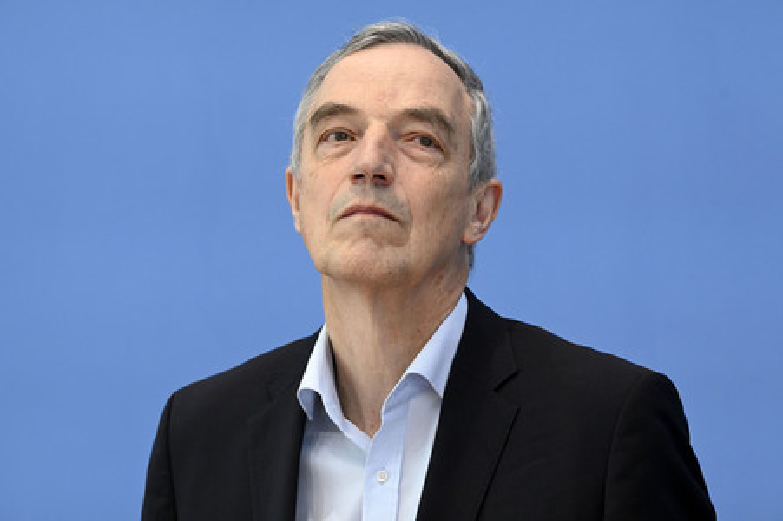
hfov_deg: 12.8
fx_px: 3477
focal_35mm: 160
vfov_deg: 8.6
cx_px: 392
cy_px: 260
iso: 3200
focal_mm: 160
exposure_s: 1/640
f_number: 5.6
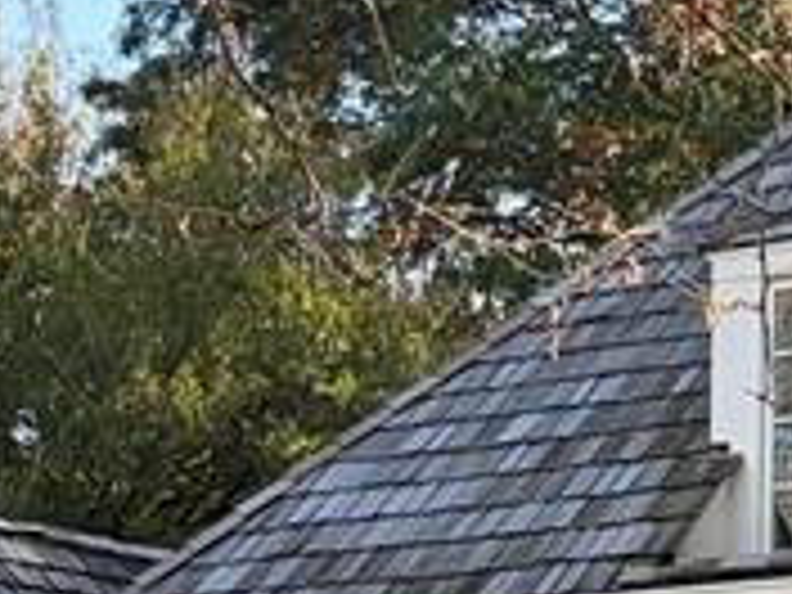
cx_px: 1098
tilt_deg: +8.5
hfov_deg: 12.6
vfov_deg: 9.8
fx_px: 3455
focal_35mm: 151
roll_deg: +0.3
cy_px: 590
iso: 64
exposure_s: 1/1016
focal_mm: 5.96
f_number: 1.6
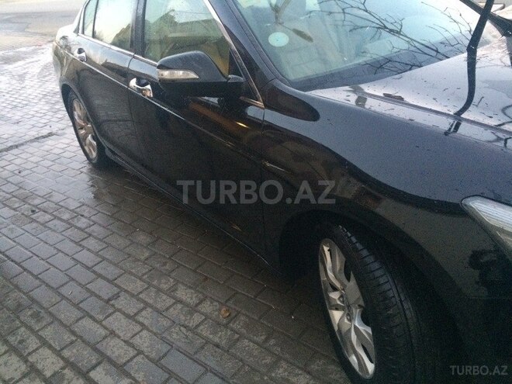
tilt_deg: -30.6
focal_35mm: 29
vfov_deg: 48.2
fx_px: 429
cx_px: 256
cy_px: 192
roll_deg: +5.7
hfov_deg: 61.7
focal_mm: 4.15
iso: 400
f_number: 2.2
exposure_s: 1/17
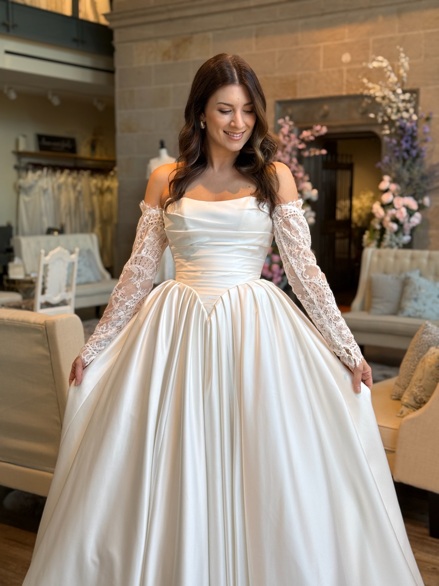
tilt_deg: -6.1
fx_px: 812
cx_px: 220
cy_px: 293
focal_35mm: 48
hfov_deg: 30.3
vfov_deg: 39.7
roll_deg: -0.9
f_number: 1.78
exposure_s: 1/270
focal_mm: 6.76
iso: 64
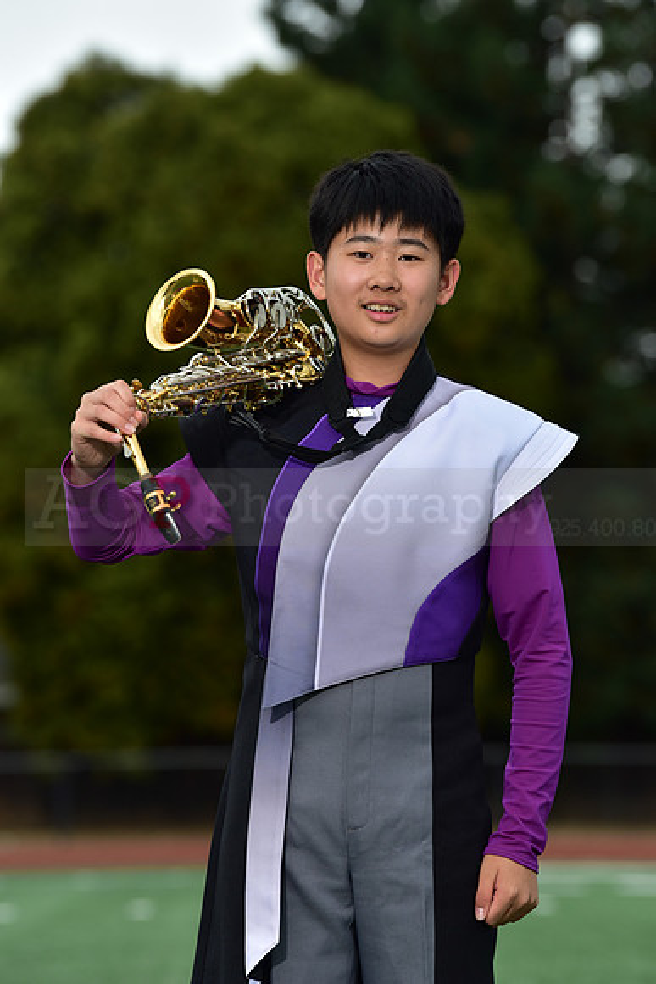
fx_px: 4780
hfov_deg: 7.9
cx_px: 328
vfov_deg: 11.7
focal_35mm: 175
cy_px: 492
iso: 500
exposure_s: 1/250
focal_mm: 175
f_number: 5
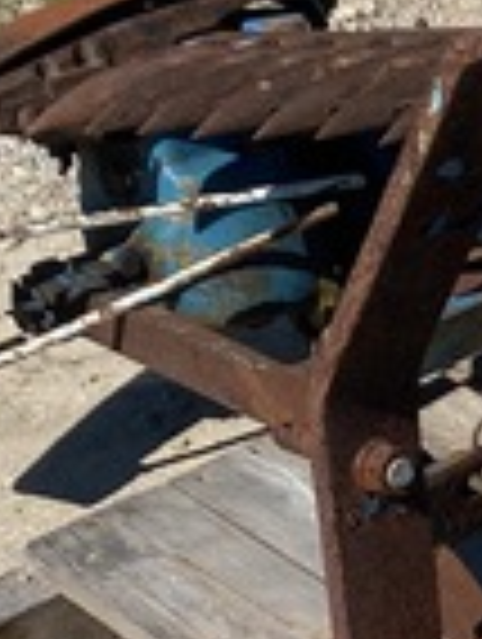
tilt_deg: -30.3
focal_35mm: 146
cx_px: 1369
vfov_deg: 13.5
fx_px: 2702
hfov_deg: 8.7
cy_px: 396
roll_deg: -1.2
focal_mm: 4.25
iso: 32
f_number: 1.8
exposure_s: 1/4274
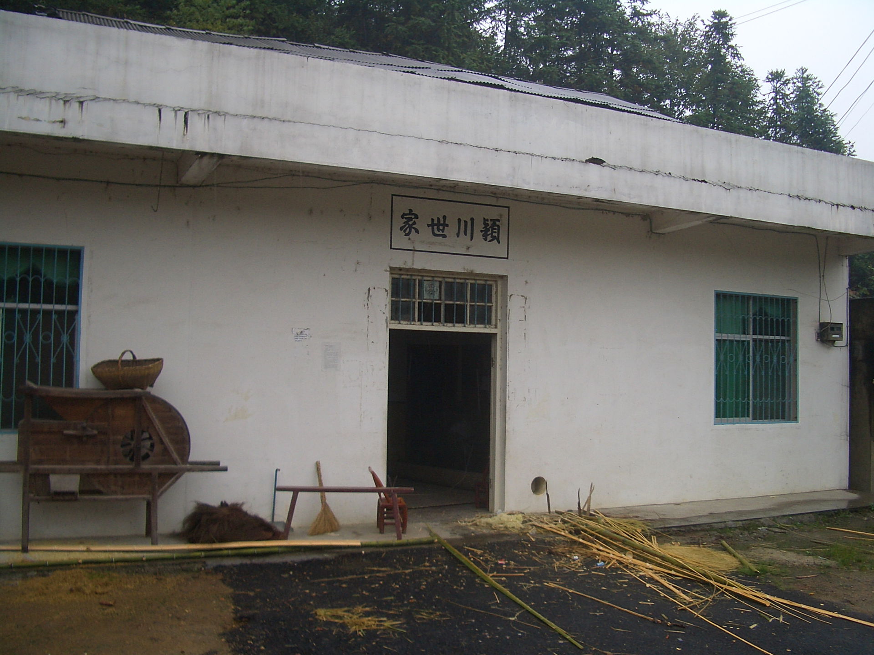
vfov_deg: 40.7
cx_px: 437
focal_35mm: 35
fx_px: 884
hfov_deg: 52.6
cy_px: 328
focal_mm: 5.8
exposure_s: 1/100
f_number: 2.6
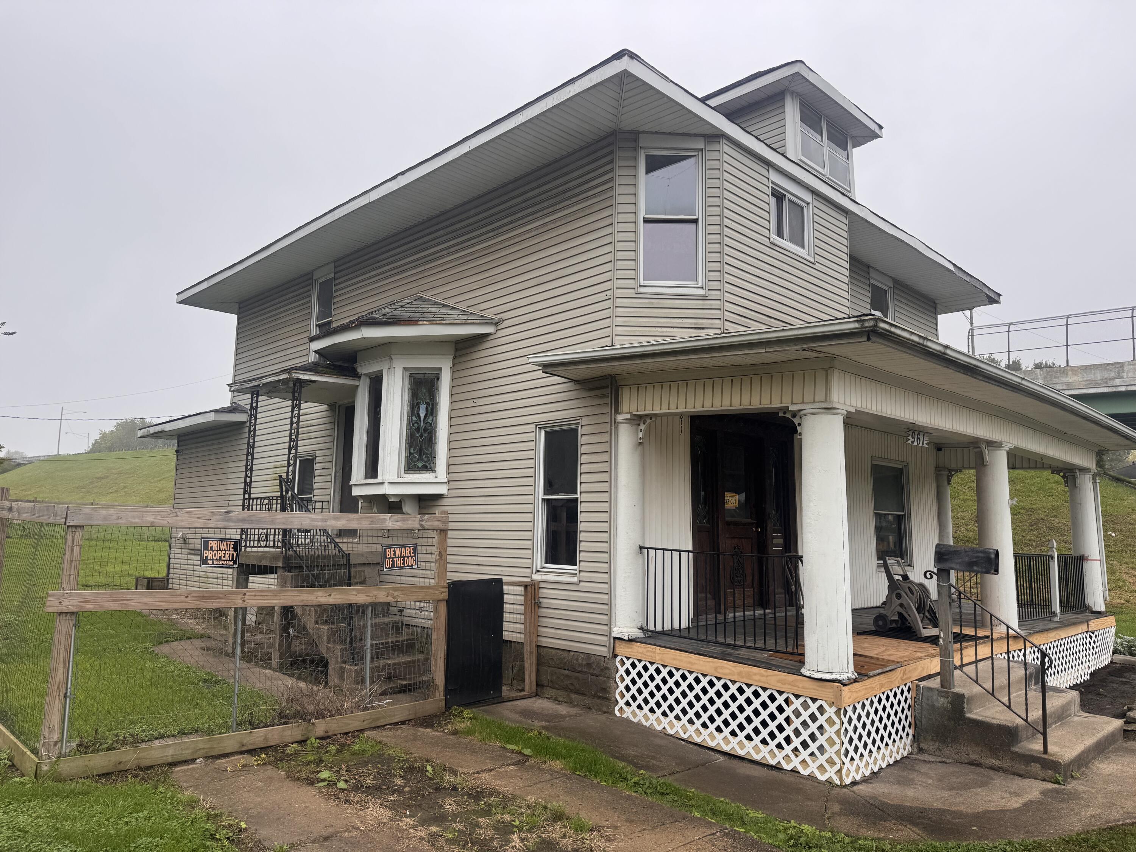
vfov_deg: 56.8
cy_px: 426
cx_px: 568
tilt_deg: +7.4
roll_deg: -1.5
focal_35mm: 24
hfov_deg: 71.6
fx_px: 788
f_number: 1.78
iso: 80
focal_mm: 6.76
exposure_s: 1/832
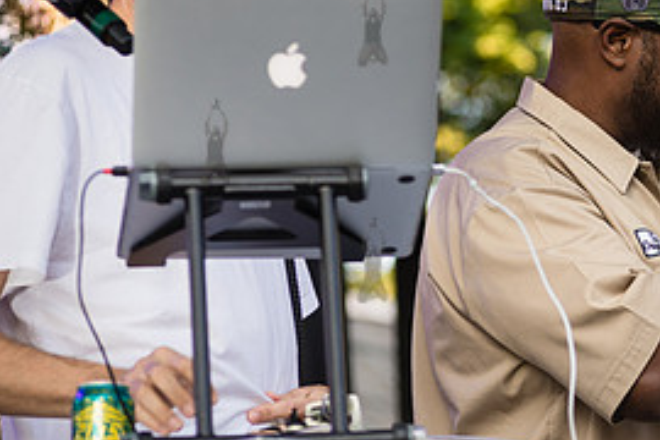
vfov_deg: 4.4
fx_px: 5720
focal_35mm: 312
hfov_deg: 6.6
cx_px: 687
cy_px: 141
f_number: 5
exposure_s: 1/160
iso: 200
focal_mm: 145
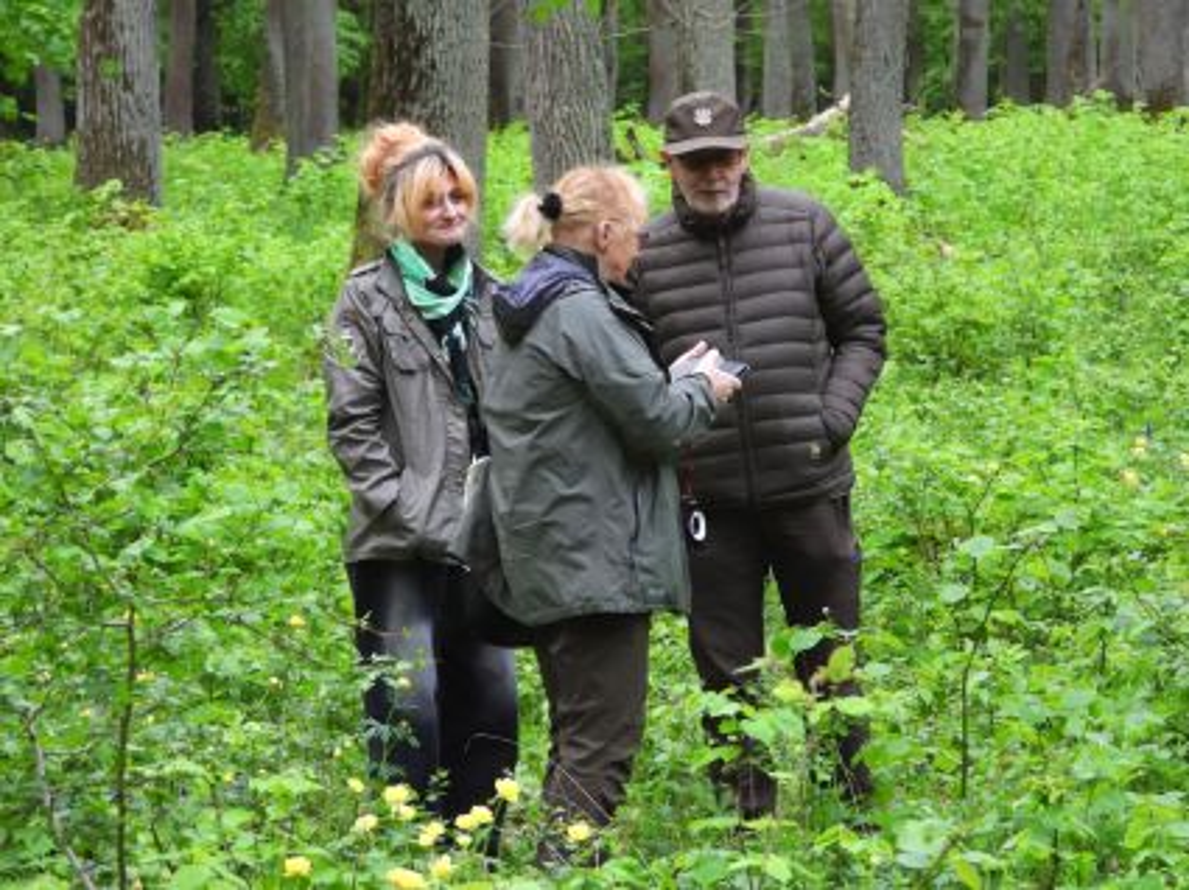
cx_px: 594
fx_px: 5319
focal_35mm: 155
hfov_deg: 12.8
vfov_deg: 9.6
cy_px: 445
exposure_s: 1/250
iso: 720
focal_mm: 27.9
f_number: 4
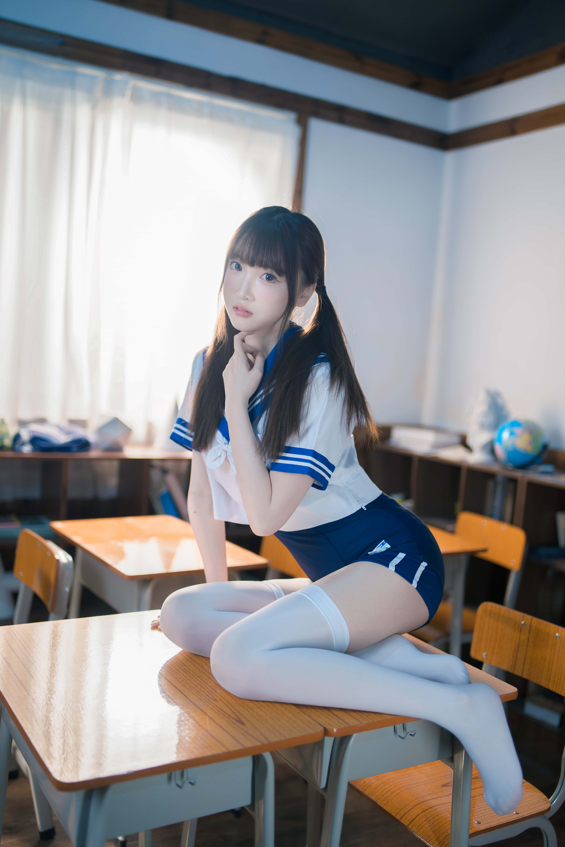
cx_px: 282
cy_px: 424
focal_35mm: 35
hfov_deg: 37.9
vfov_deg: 54.4
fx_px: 824
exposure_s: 1/250
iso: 100
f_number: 1.4
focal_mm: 35
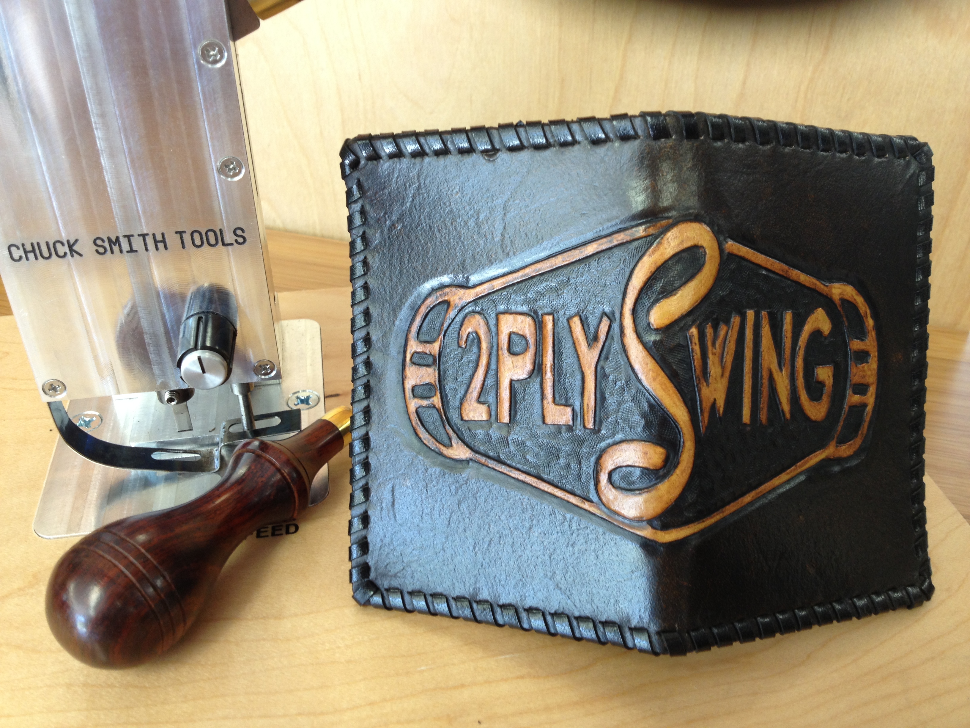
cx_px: 485
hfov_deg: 52.6
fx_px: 981
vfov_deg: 40.7
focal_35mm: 35
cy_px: 364
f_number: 2.4
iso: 64
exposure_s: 1/20
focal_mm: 4.28
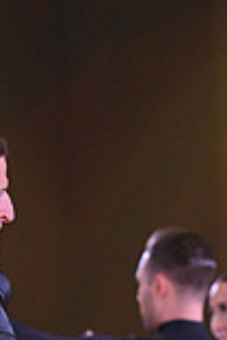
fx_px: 5577
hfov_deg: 2.3
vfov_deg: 3.5
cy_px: 589
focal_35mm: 591
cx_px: -165
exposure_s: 1/400
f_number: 5
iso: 4000
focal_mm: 160
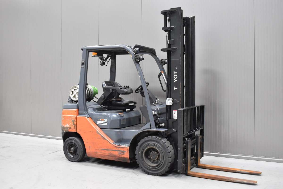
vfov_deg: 36.9
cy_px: 94
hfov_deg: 53.1
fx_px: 283
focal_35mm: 36
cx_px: 142
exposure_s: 1/25
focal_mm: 24
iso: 1600
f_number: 5
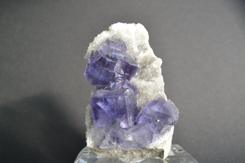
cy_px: 82
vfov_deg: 26.5
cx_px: 122
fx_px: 347
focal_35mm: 51
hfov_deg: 38.9
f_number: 5.6
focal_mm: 34
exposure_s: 1/125
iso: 400
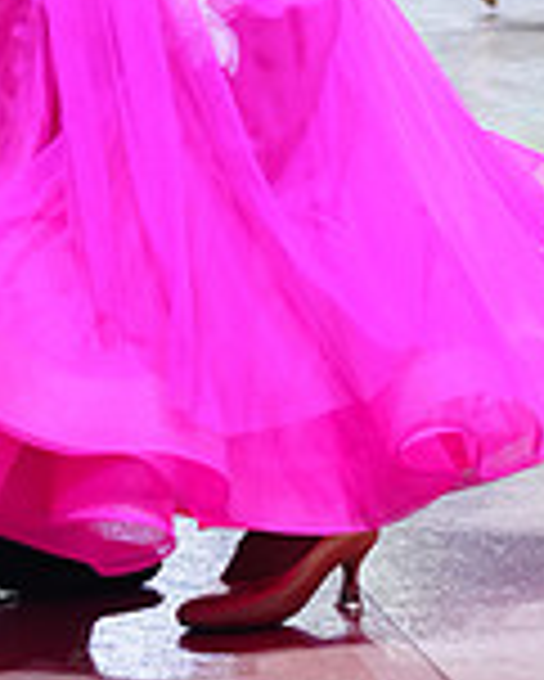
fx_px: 4282
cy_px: -387
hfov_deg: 7.3
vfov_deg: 8.8
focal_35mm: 213
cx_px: 146
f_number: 4
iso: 1250
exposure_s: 1/500
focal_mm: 59
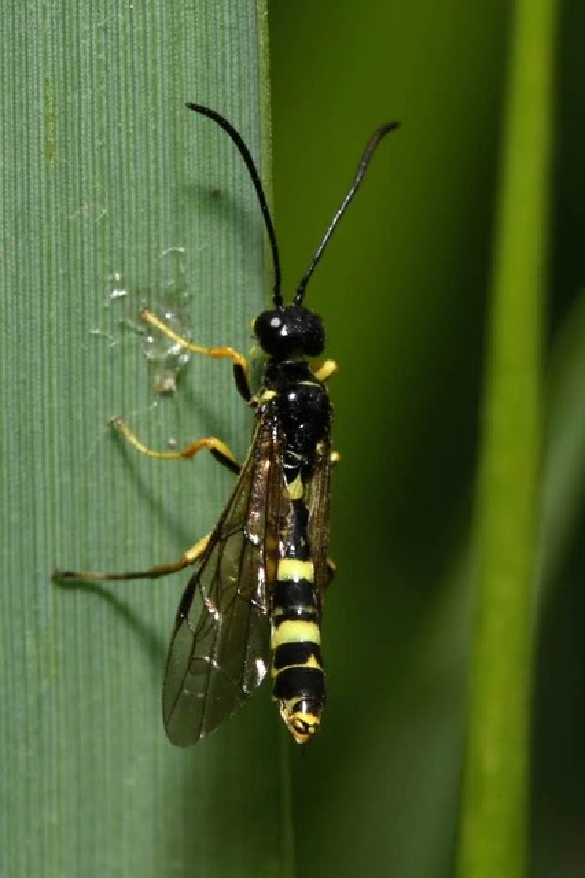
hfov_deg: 8.7
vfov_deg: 13.0
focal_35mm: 158
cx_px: 292
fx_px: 3843
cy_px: 439
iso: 100
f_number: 32
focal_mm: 105
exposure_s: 1/60
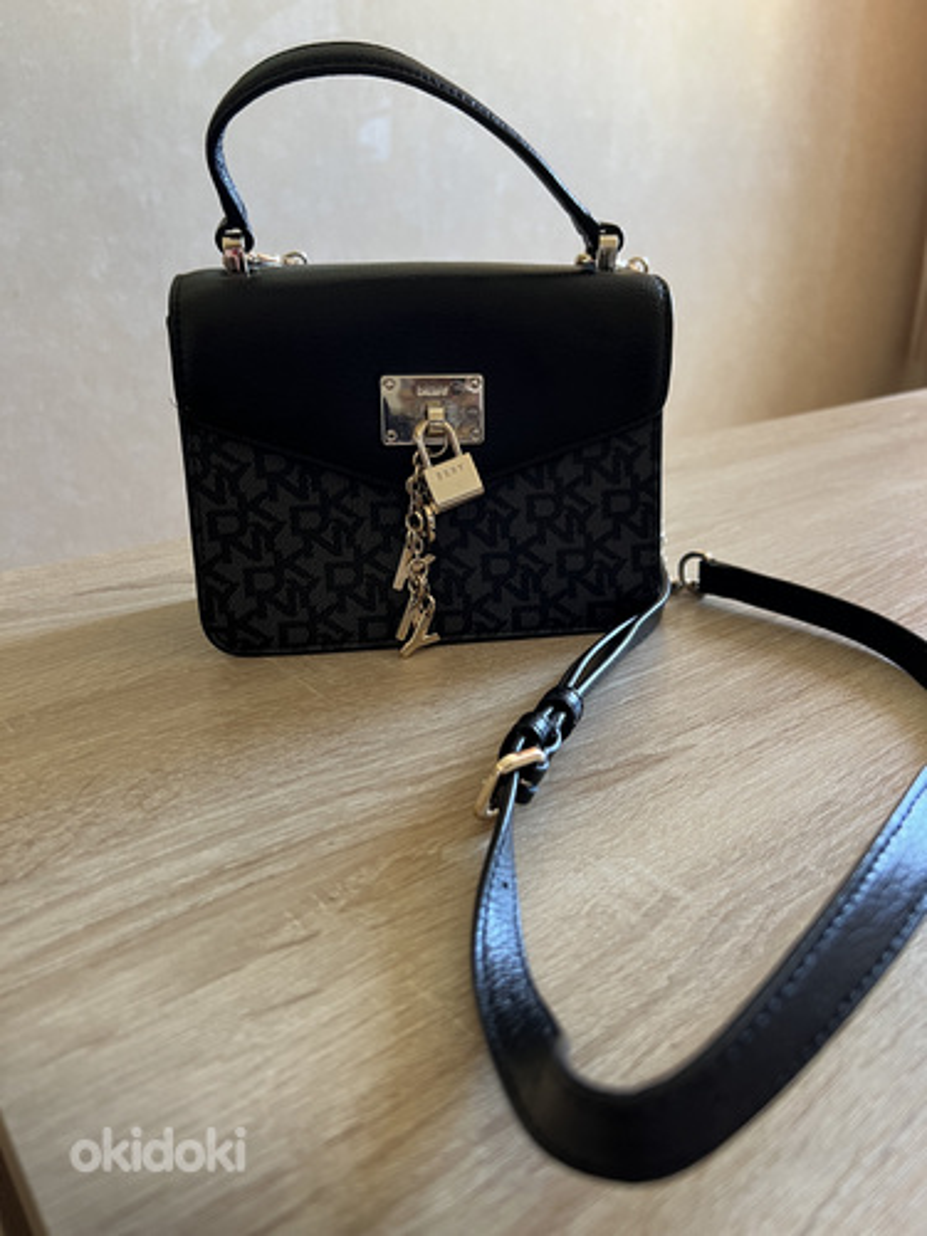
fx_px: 928
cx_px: 464
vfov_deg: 67.3
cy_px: 618
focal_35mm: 26
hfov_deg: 53.1
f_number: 1.5
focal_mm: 5.7
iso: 125
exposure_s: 1/60
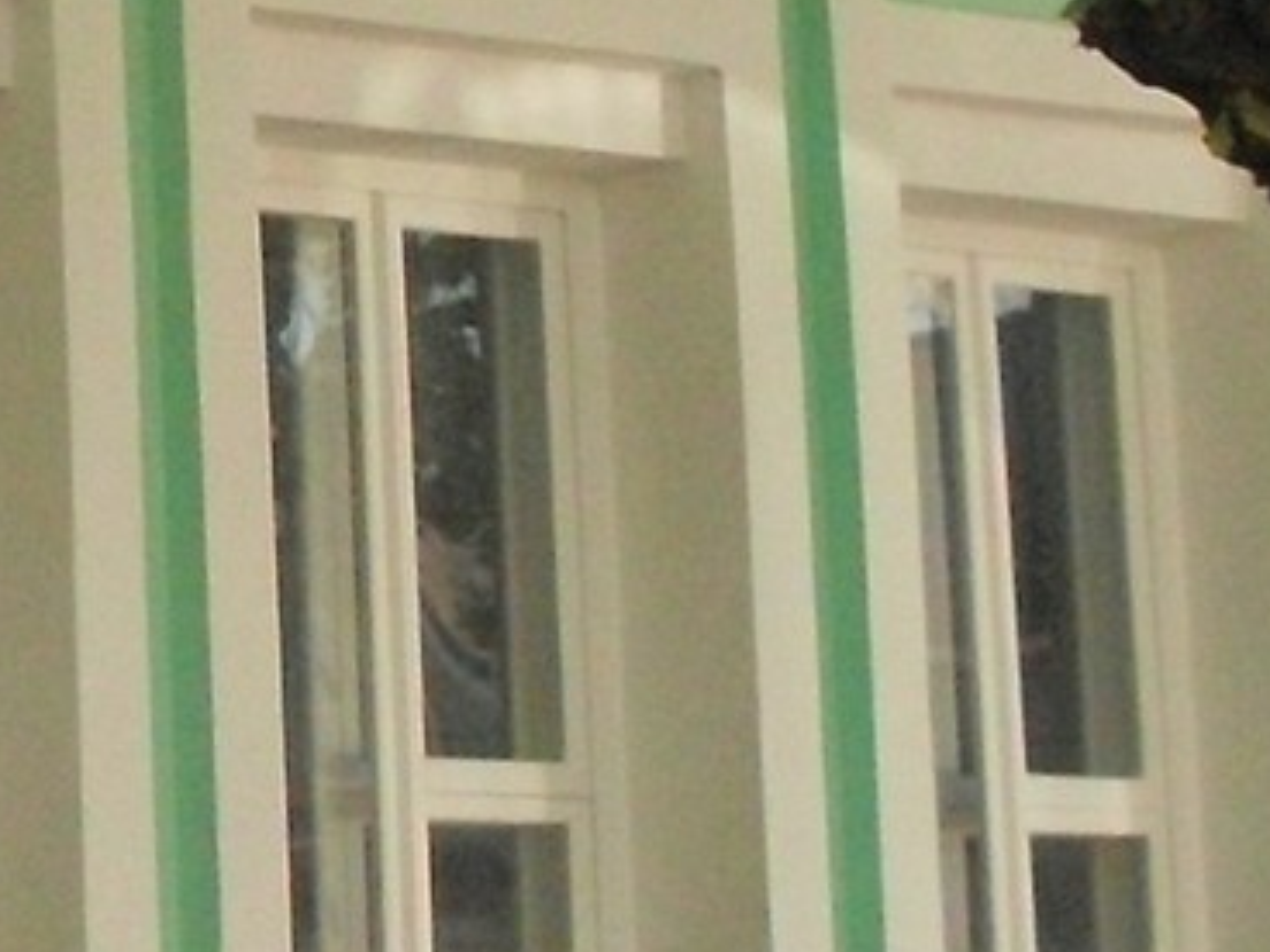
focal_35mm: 148
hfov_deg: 12.3
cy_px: 226
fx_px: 5430
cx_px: -934
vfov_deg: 10.0
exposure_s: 1/180
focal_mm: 6.3
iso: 400
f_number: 8.4
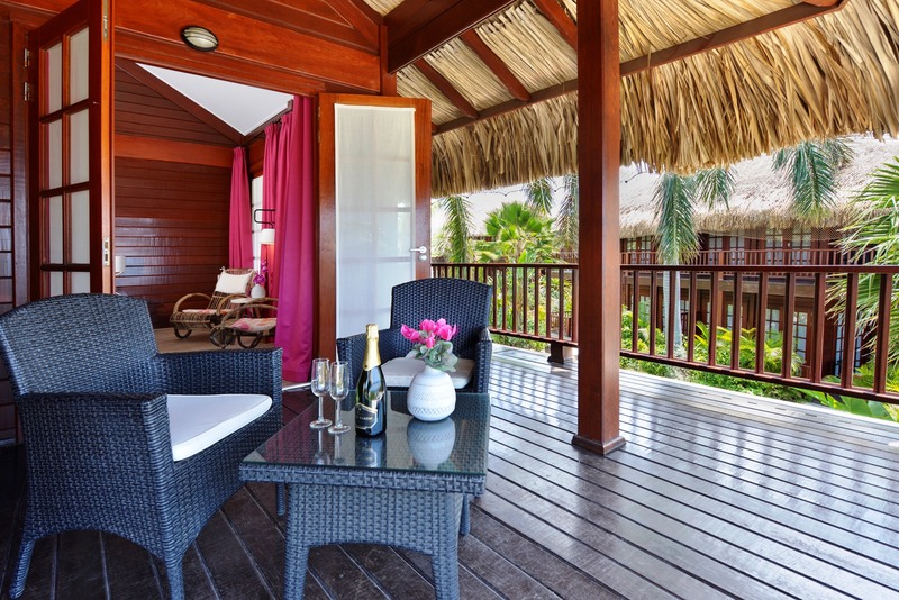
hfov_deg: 90.0
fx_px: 450
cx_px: 450
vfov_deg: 67.4
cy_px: 300
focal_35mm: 18
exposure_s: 1/60
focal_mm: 18
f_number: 8
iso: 250
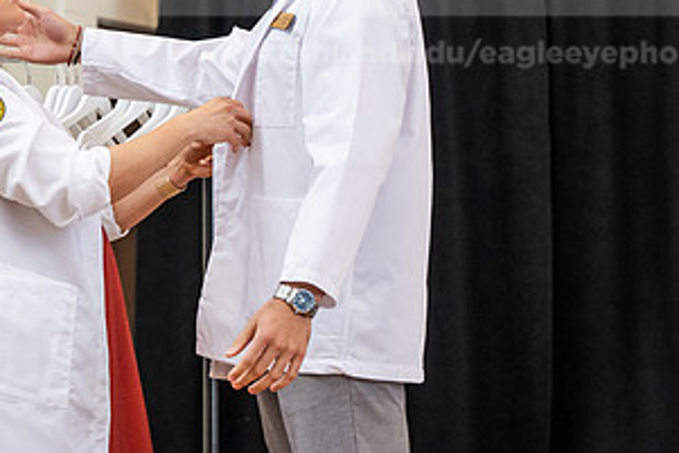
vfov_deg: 7.3
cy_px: 100
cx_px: 90
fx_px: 3566
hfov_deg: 10.8
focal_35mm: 189
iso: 1600
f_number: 3.5
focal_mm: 98
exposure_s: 1/200
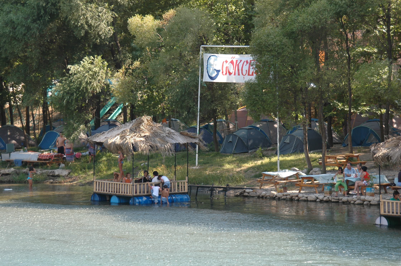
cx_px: 200
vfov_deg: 9.1
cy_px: 133
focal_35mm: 150
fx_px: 1669
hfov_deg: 13.7
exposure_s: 1/200
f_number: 5.6
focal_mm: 100
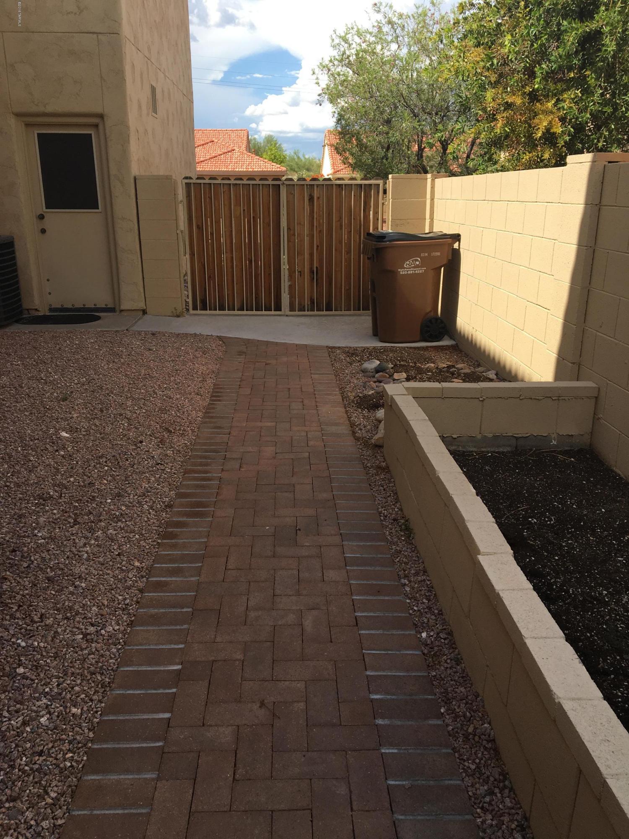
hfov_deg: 48.2
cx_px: 314
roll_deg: -0.1
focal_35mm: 29
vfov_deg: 61.7
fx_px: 703
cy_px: 420
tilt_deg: -18.4
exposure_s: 1/999
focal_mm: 4.15
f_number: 2.2
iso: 25
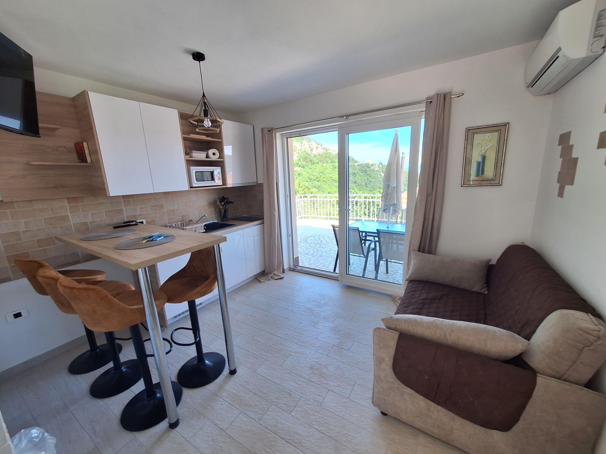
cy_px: 227
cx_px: 303
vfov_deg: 89.9
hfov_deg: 106.2
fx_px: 228
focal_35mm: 13
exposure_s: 1/100
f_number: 2.2
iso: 40
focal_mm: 1.74
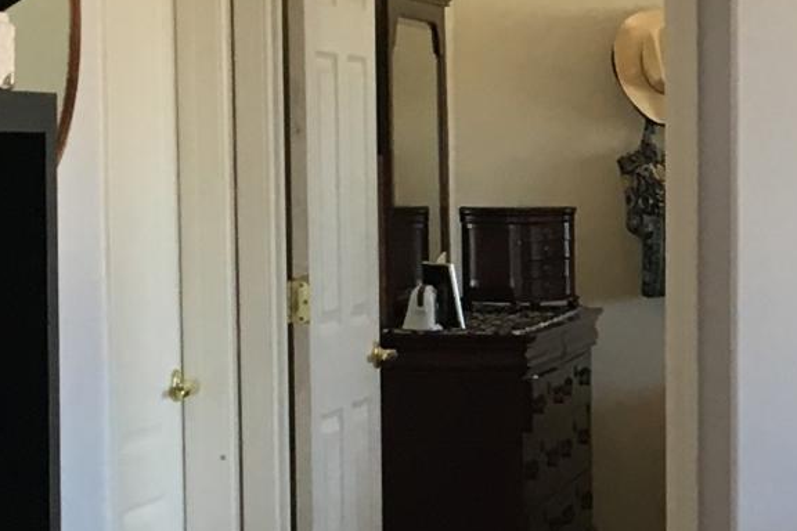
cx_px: 1341
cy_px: 501
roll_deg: -0.1
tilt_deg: -4.0
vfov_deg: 8.7
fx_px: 3476
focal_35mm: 157
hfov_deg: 12.2
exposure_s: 1/30
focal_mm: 4.15
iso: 64
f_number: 2.2
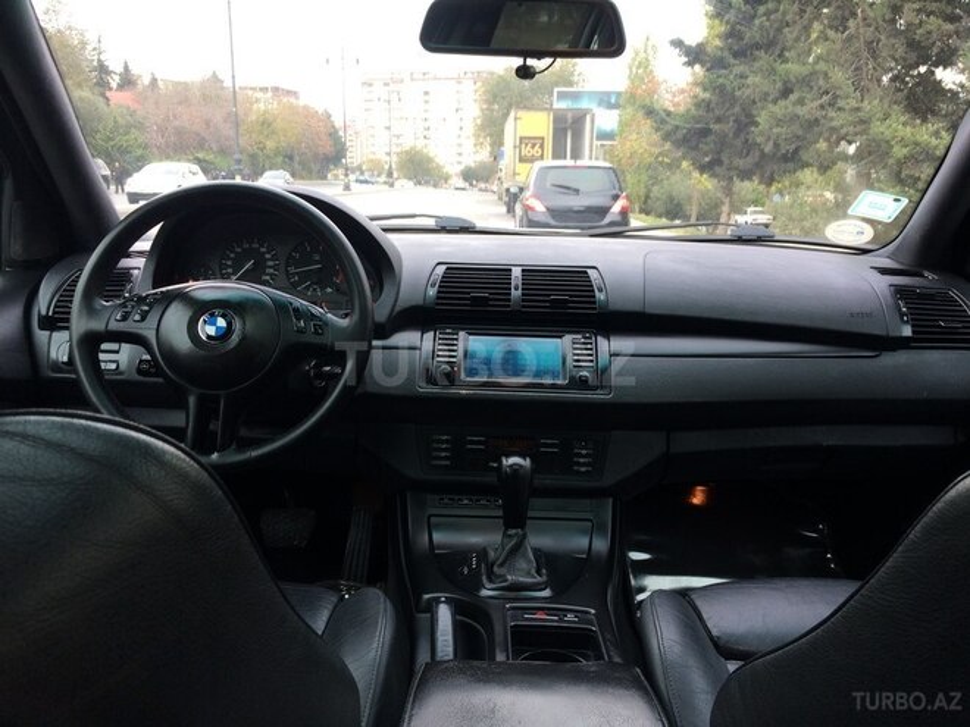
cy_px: 364
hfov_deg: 61.7
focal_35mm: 29
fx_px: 813
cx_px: 485
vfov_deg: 48.2
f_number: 2.2
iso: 32
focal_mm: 4.15
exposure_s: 1/100
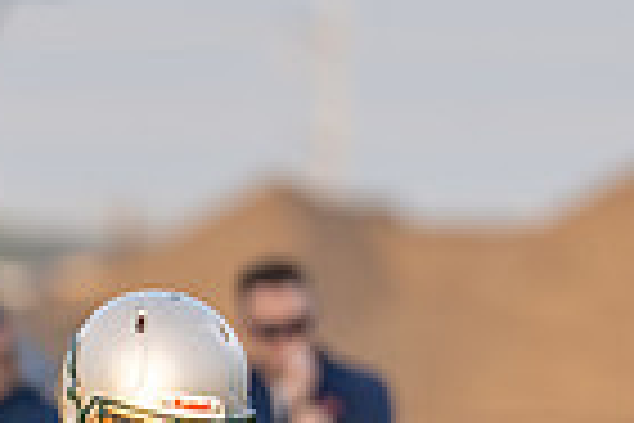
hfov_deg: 1.5
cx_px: -447
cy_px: 687
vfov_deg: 1.0
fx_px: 24795
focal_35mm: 1408
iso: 640
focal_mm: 200
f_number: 2.8
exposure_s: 1/1600
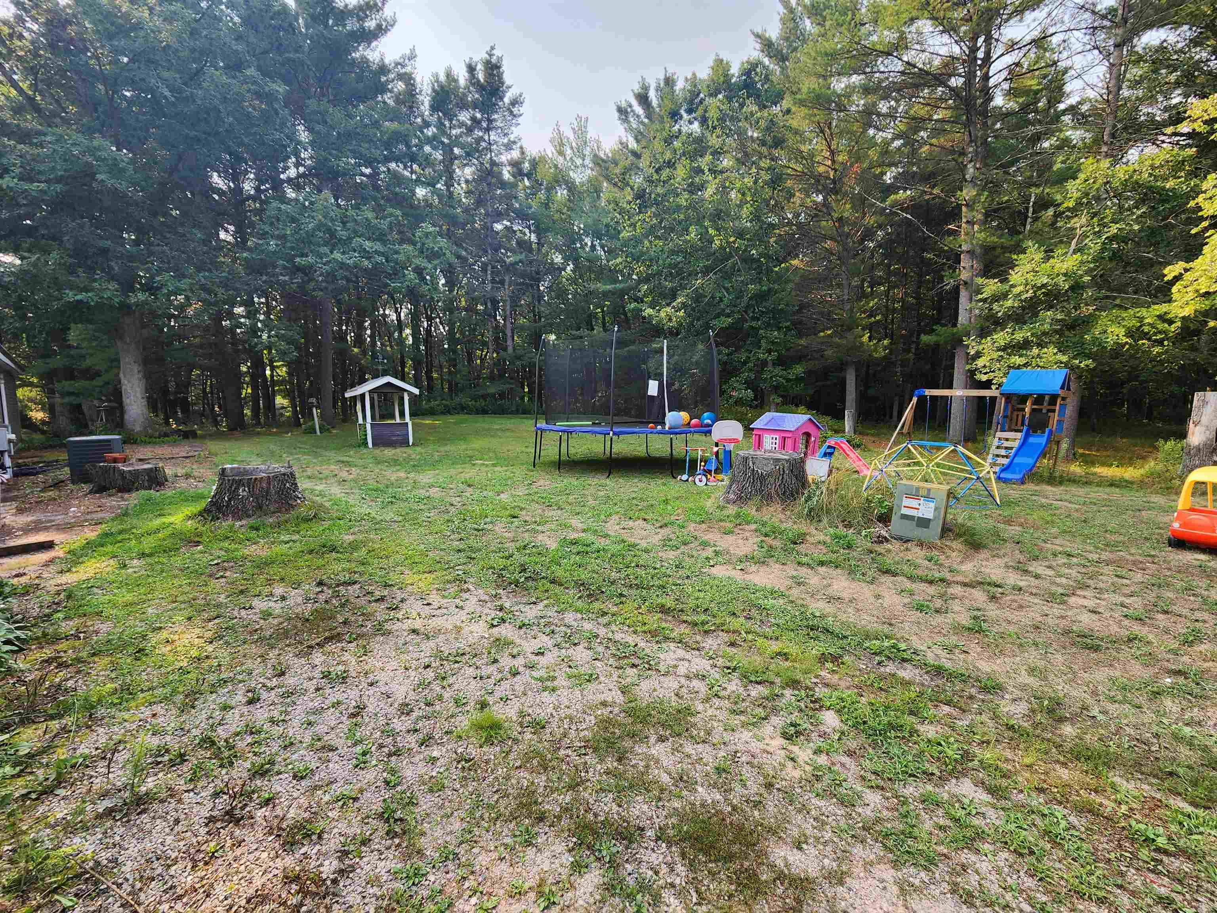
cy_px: 456
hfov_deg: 106.2
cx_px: 608
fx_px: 457
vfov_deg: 89.9
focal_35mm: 13
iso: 50
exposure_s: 1/307
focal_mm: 2.2
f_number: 2.2
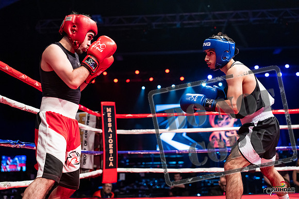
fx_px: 415
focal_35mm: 50
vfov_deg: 27.0
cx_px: 150
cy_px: 100
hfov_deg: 39.6
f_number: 2.8
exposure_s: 1/1000
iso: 4000
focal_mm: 50
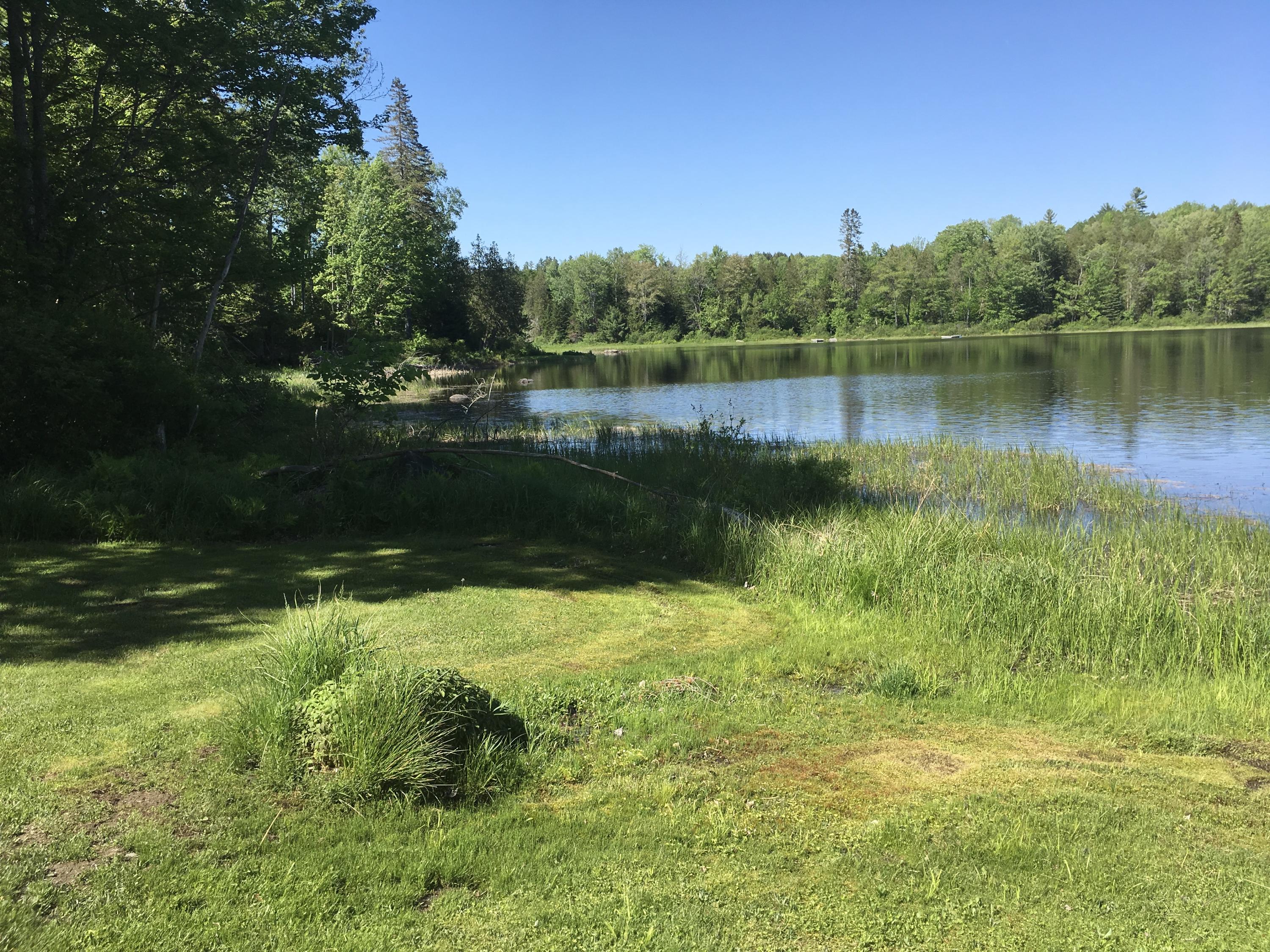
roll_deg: +2.4
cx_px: 635
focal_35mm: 29
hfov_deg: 61.7
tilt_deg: -10.1
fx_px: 1064
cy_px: 476
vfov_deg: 48.2
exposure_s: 1/1183
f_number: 2.2
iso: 25
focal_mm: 4.15
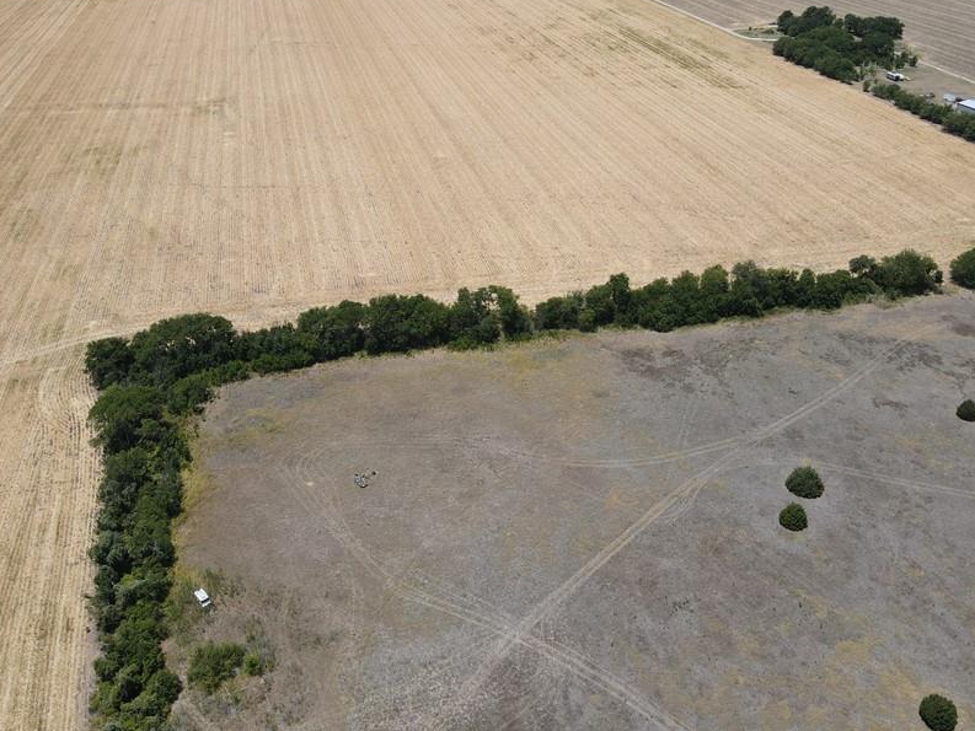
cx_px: 502
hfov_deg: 58.3
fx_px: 873
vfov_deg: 45.1
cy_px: 281
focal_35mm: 31
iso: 110
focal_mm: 4.5
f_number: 2.8
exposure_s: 1/1000
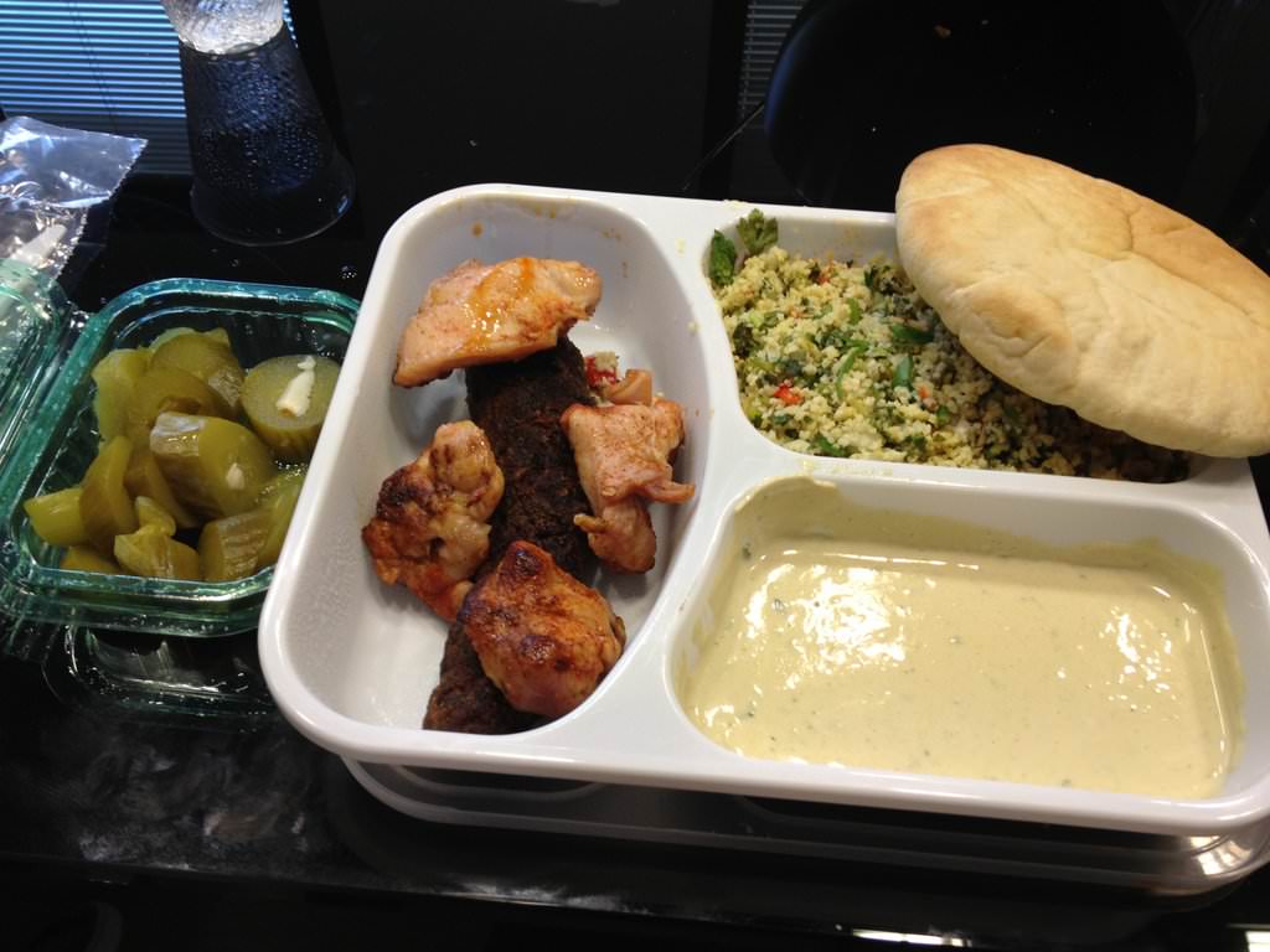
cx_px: 635
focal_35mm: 35
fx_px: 1284
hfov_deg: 52.6
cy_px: 476
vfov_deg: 40.7
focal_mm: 4.28
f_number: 2.4
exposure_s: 1/30
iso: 64
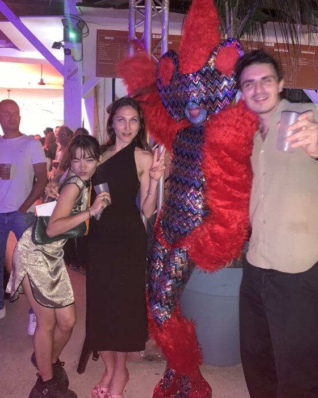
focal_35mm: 29
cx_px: 162
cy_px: 178
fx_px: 341
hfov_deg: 50.0
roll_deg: -1.6
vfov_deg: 60.3
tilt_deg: -2.2
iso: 500
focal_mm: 4.25
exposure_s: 1/4
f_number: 1.8
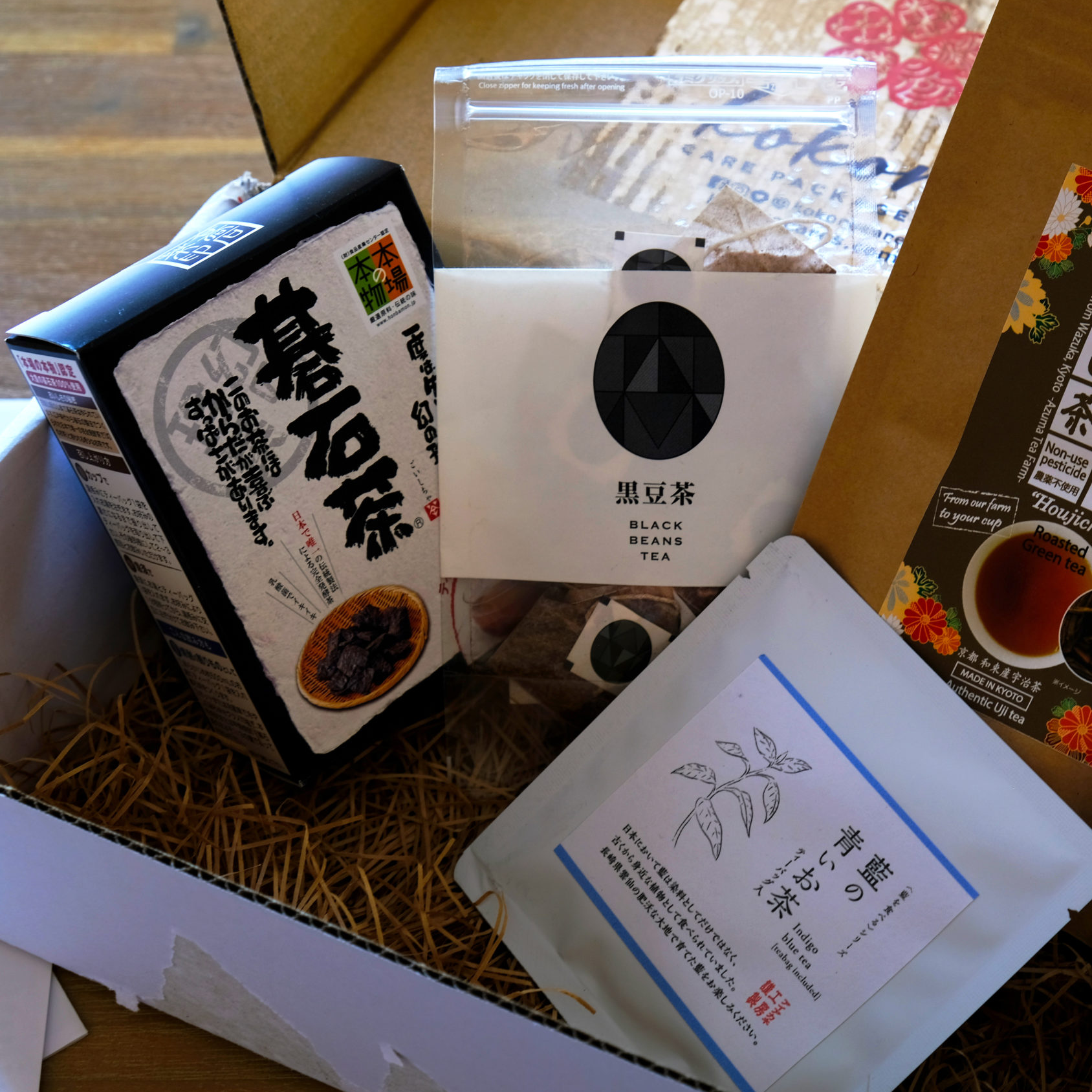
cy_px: 550
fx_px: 2070
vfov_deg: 29.6
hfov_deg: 29.4
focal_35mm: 58
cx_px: 683
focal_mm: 30.2
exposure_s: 1/8
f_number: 5.6
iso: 100
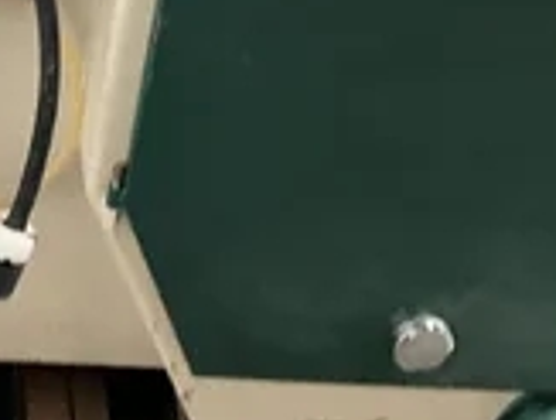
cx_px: 34
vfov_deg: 20.2
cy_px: 0
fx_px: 1143
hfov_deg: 26.3
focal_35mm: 71
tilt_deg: -30.0
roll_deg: -6.8
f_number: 1.8
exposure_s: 1/30
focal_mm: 3
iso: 500
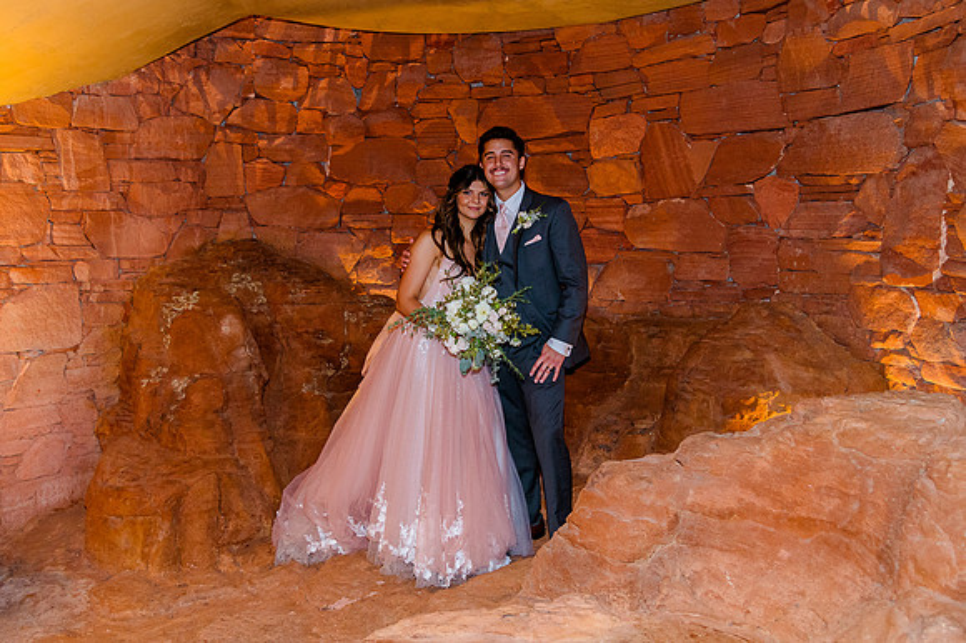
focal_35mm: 30
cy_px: 286
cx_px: 445
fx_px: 799
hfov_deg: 62.2
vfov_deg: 43.8
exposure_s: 1/80
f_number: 4
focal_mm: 24
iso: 2500
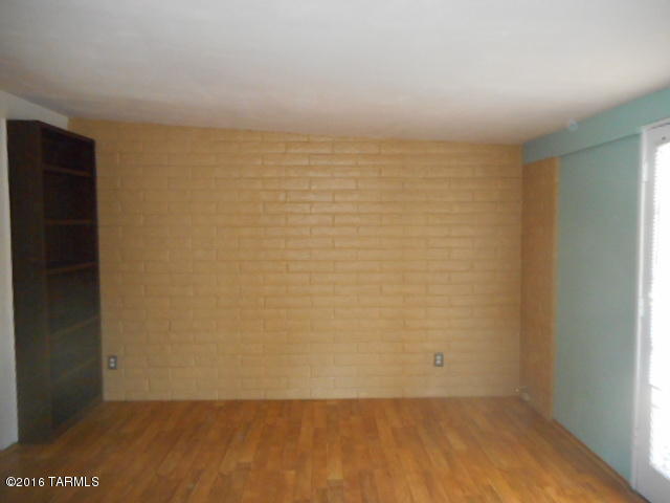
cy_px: 252
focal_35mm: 25
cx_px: 335
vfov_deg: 54.9
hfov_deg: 69.4
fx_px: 484
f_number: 3.7
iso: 560
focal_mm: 4.5
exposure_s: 1/25
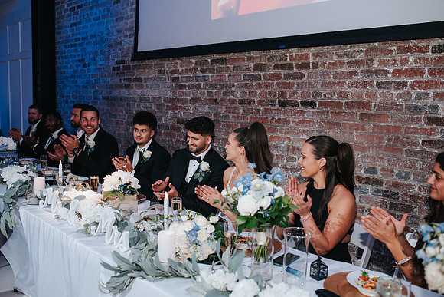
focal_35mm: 35
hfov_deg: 54.4
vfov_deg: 37.9
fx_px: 432
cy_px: 148
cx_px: 222
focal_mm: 35
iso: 1000
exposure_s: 1/200
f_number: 2.8
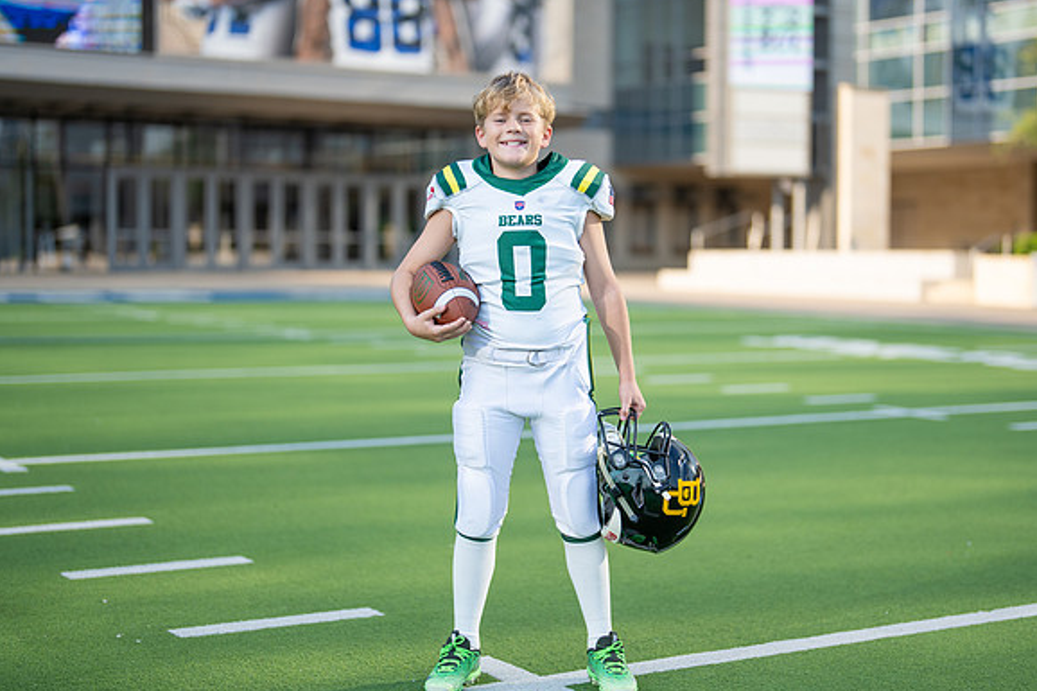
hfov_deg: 31.9
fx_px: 1814
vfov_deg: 21.6
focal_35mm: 63
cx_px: 561
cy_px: 328
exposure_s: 1/4000
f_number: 1.2
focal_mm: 50
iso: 100
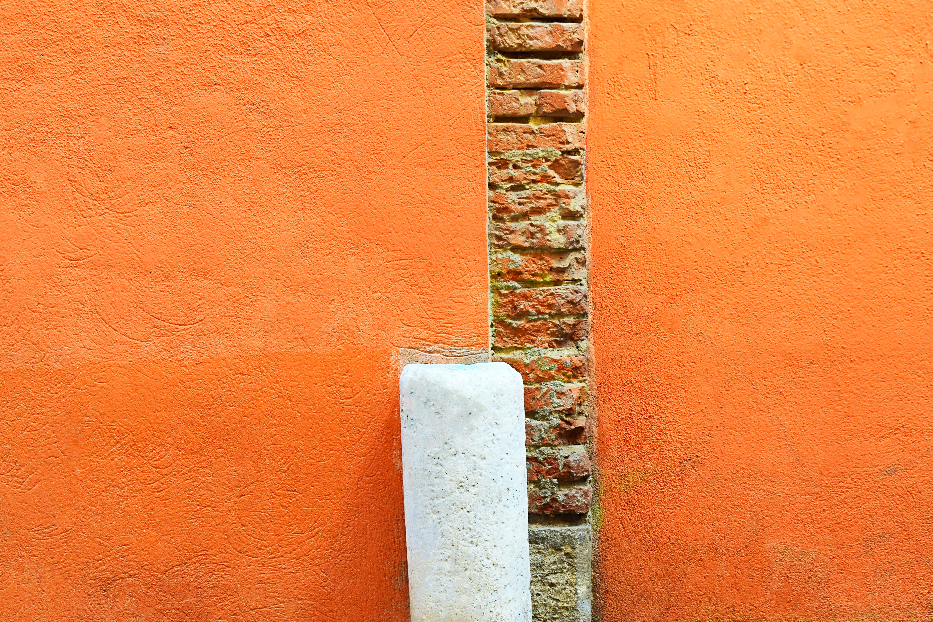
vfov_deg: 16.6
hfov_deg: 24.6
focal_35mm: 82
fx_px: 2138
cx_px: 466
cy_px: 311
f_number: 6.3
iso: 400
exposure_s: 1/160
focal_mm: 55
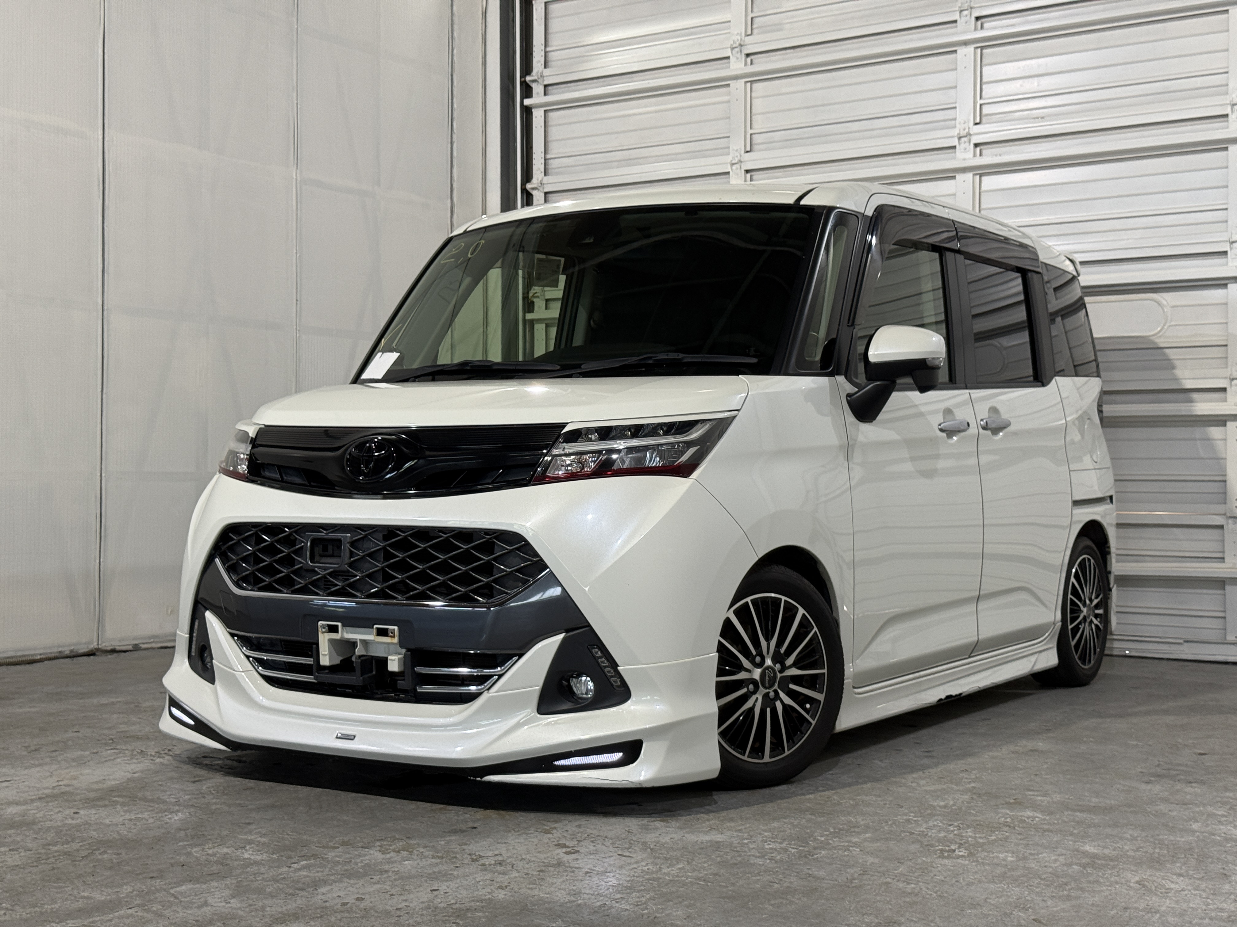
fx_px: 1715
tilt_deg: +0.5
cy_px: 464
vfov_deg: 30.3
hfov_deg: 39.7
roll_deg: -0.2
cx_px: 618
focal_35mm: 48
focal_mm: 6.76
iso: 80
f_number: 1.78
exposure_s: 1/60
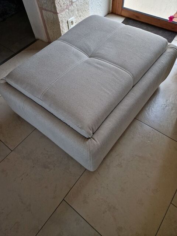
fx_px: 157
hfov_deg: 58.9
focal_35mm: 23
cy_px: 118
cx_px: 88
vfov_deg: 73.9
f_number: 1.8
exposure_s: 1/50
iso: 640
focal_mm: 5.4
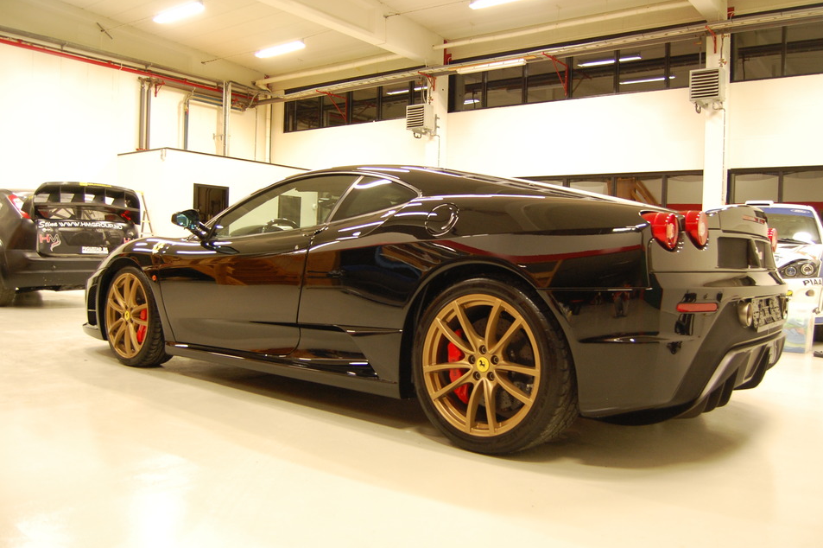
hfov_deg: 63.7
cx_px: 415
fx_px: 662
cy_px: 276
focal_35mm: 29
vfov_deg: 44.9
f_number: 3.5
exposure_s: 1/20
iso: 800
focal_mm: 18
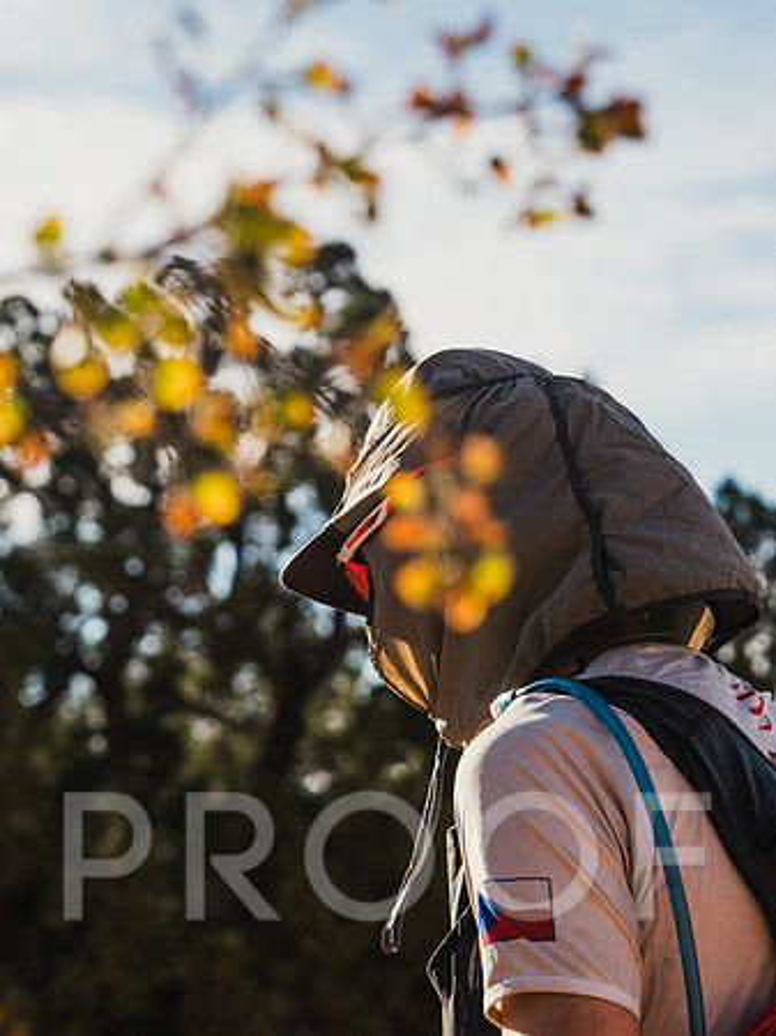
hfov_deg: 12.6
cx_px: 539
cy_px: 597
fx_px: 3503
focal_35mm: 117
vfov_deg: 16.8
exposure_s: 1/1600
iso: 160
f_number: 4
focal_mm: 70
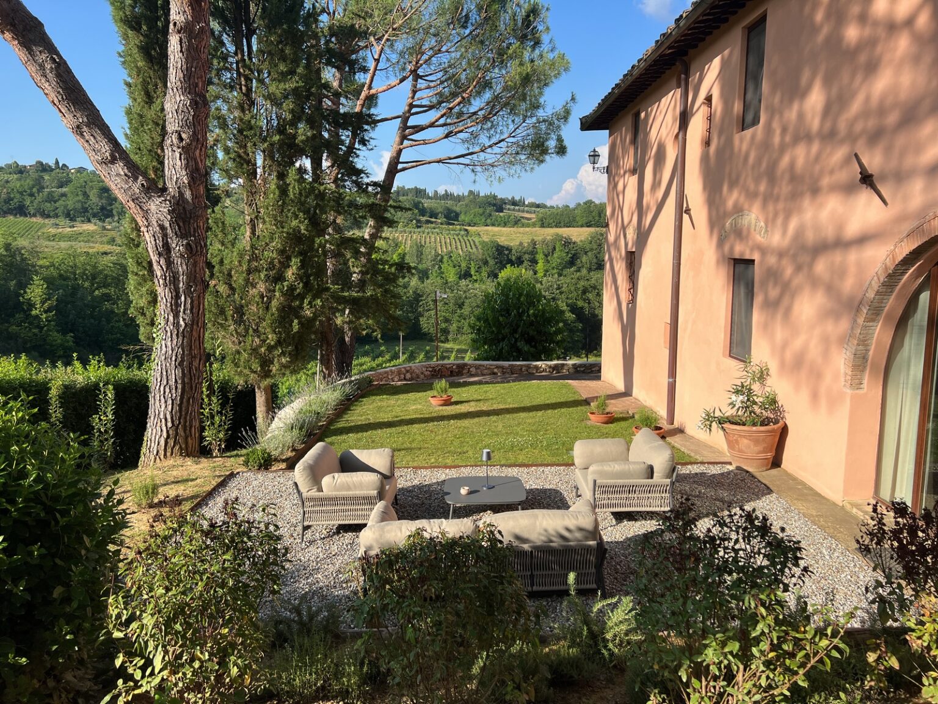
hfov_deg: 67.3
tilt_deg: -8.9
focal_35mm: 26
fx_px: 705
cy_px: 352
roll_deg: +0.4
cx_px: 469
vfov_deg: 53.1
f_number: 1.5
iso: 50
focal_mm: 5.7
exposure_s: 1/2915
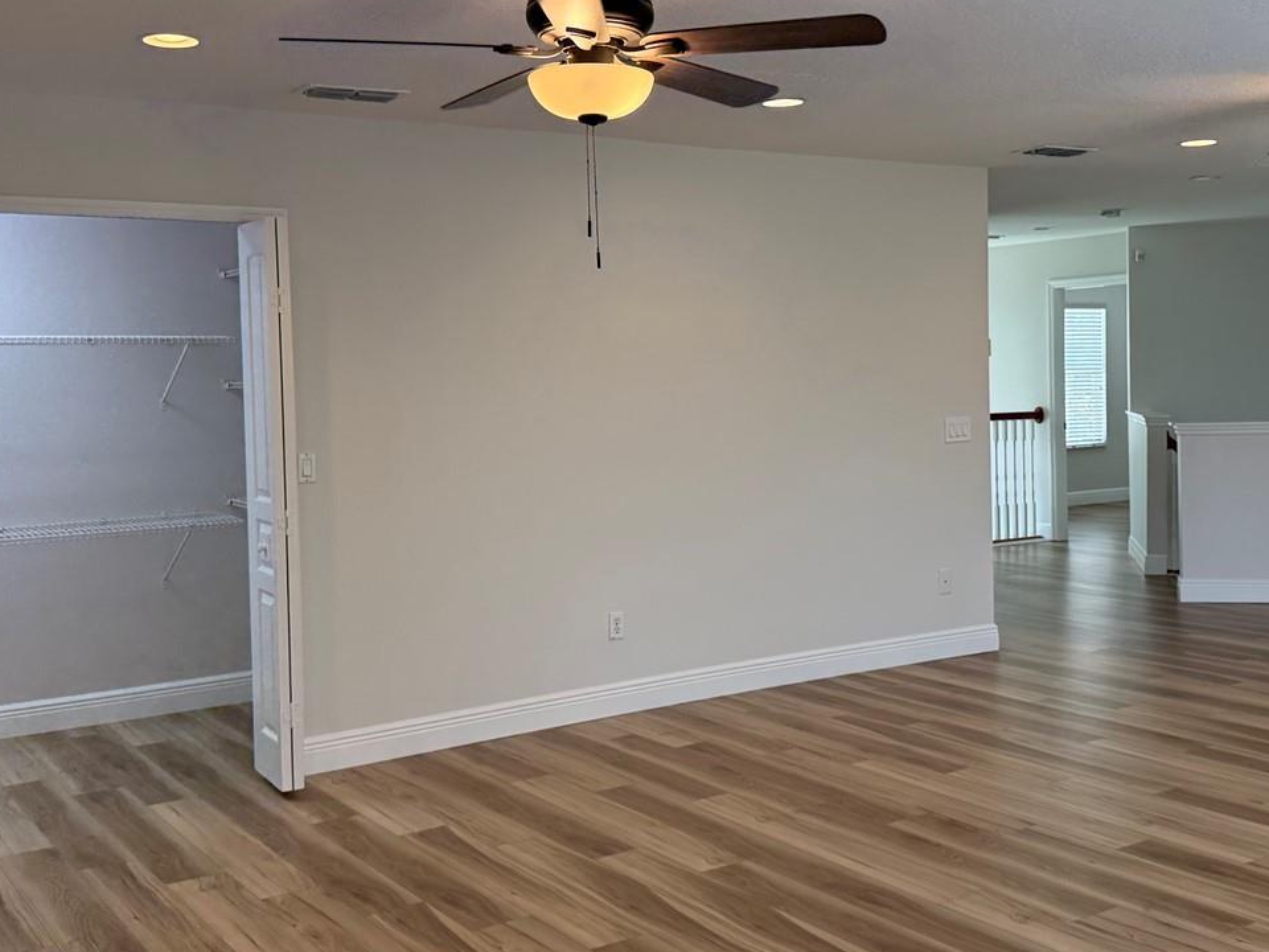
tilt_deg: -1.8
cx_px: 702
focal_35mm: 40
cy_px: 422
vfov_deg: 35.9
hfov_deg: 46.7
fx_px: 1466
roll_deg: +0.8
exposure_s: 1/197
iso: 160
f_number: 1.78
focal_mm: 6.76
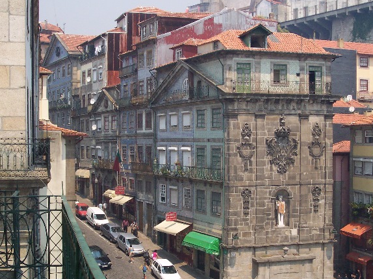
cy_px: 150
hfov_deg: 36.2
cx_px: 183
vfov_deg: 27.5
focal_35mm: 53
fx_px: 571
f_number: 4.8
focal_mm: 8
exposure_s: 1/500
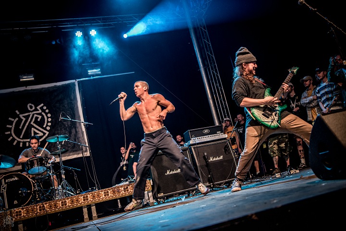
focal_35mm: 34
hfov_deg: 55.8
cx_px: 173
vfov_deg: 38.9
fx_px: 327
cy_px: 116
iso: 1000
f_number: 2.8
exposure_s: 1/100
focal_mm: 34
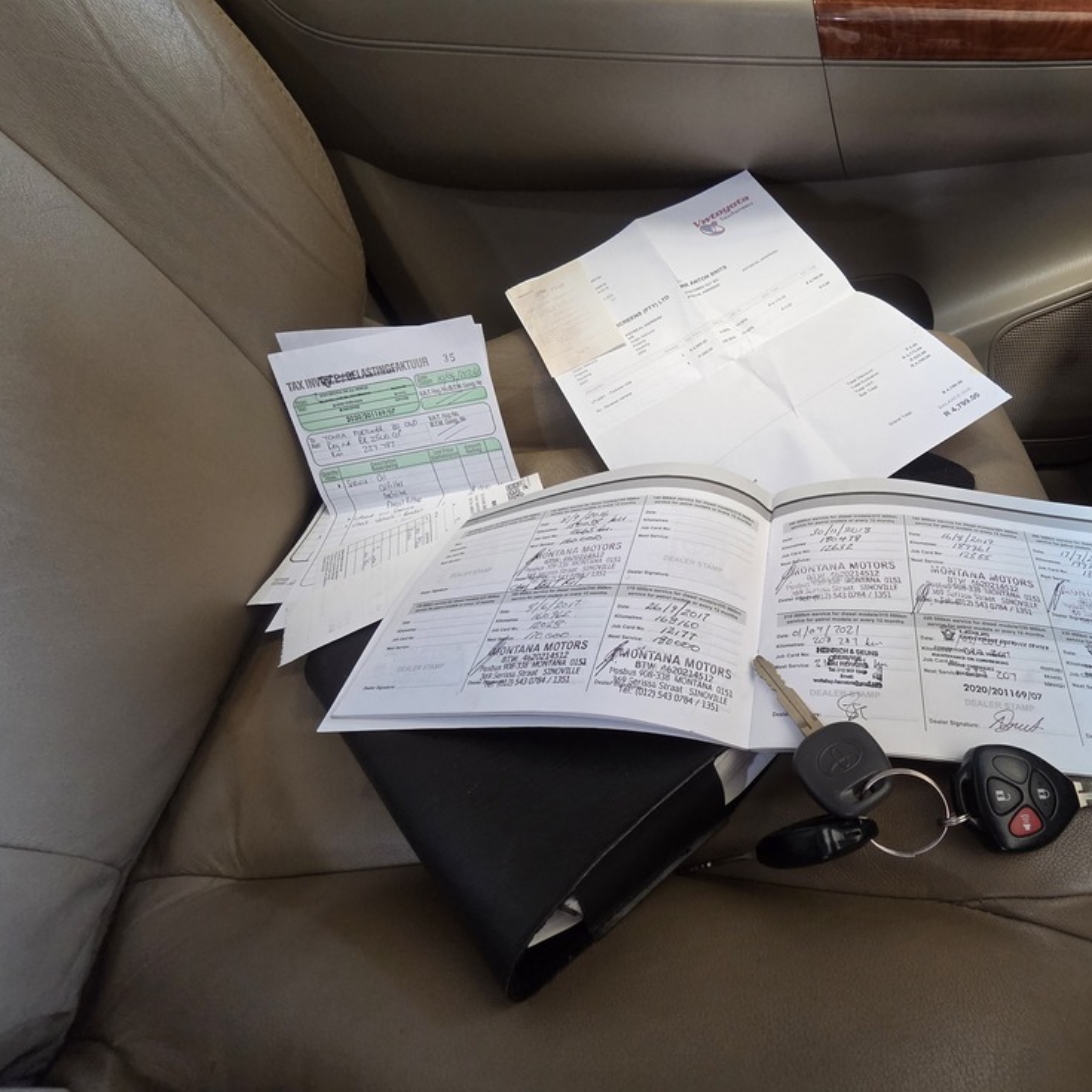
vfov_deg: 87.4
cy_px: 547
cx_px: 737
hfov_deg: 84.1
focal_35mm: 16
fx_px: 571
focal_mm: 2.2
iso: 400
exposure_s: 1/50
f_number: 2.2
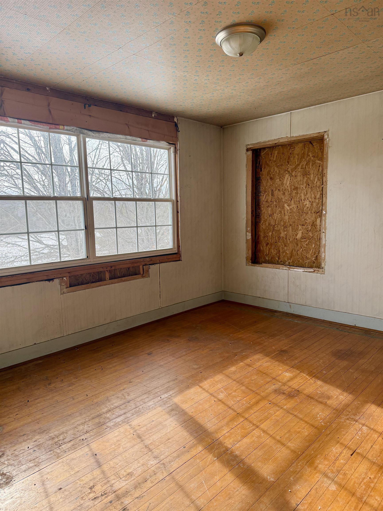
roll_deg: +2.3
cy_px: 256
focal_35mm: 24
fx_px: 354
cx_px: 192
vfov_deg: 71.6
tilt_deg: -5.5
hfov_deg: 56.8
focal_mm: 6.76
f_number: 1.78
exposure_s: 1/689
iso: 100
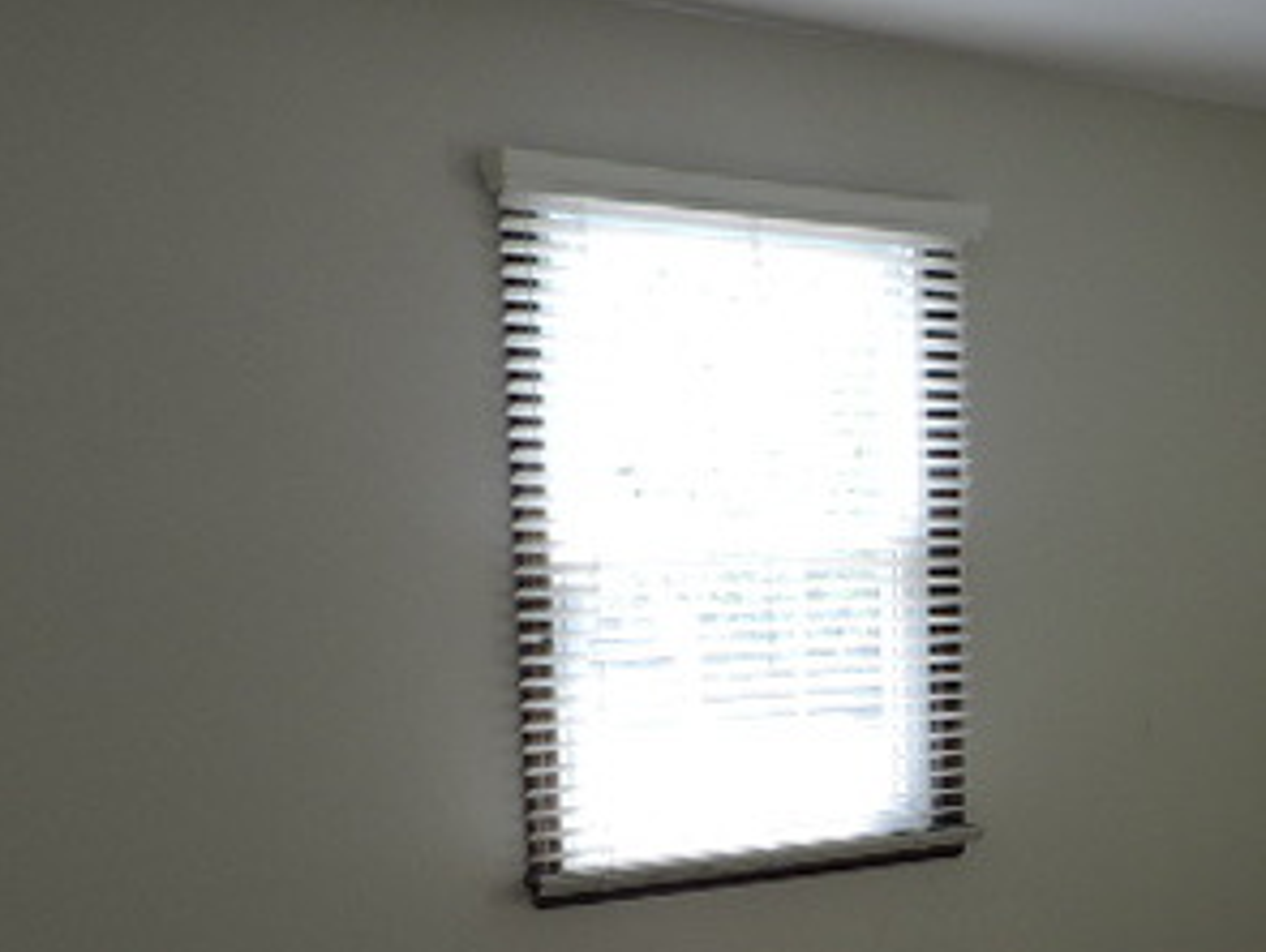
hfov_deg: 34.2
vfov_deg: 27.5
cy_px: 776
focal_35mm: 52
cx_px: 1197
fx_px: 1904
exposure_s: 1/40
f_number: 3
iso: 100
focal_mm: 4.3
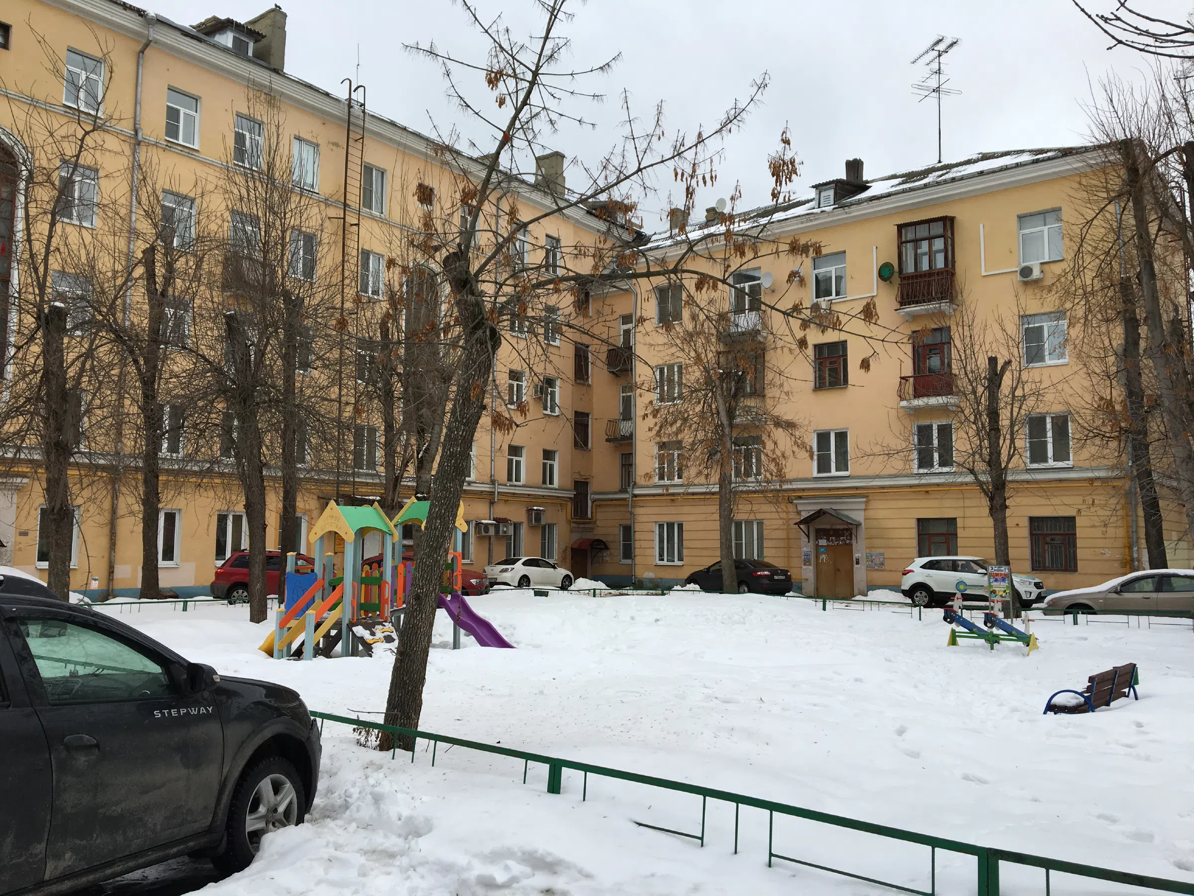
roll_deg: -0.9
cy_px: 448
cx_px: 597
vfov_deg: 48.2
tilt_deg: +6.8
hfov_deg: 61.7
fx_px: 1000
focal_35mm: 29
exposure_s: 1/409
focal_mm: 4.15
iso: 25
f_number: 2.2
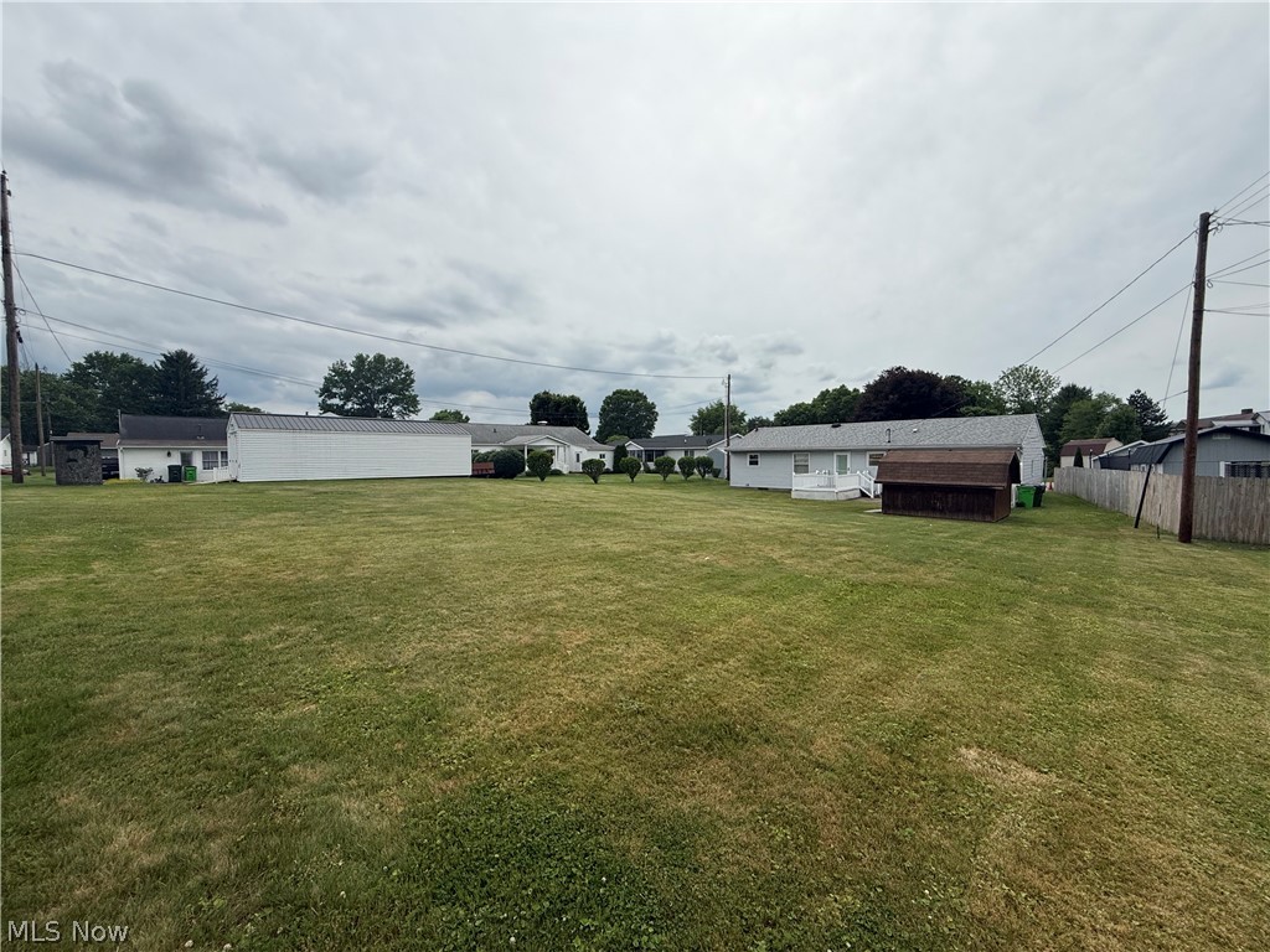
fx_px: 514
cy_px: 476
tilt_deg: -1.2
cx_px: 635
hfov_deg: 102.1
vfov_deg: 85.7
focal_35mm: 14
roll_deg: +1.4
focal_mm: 2.22
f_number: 2.2
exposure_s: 1/3289
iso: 50
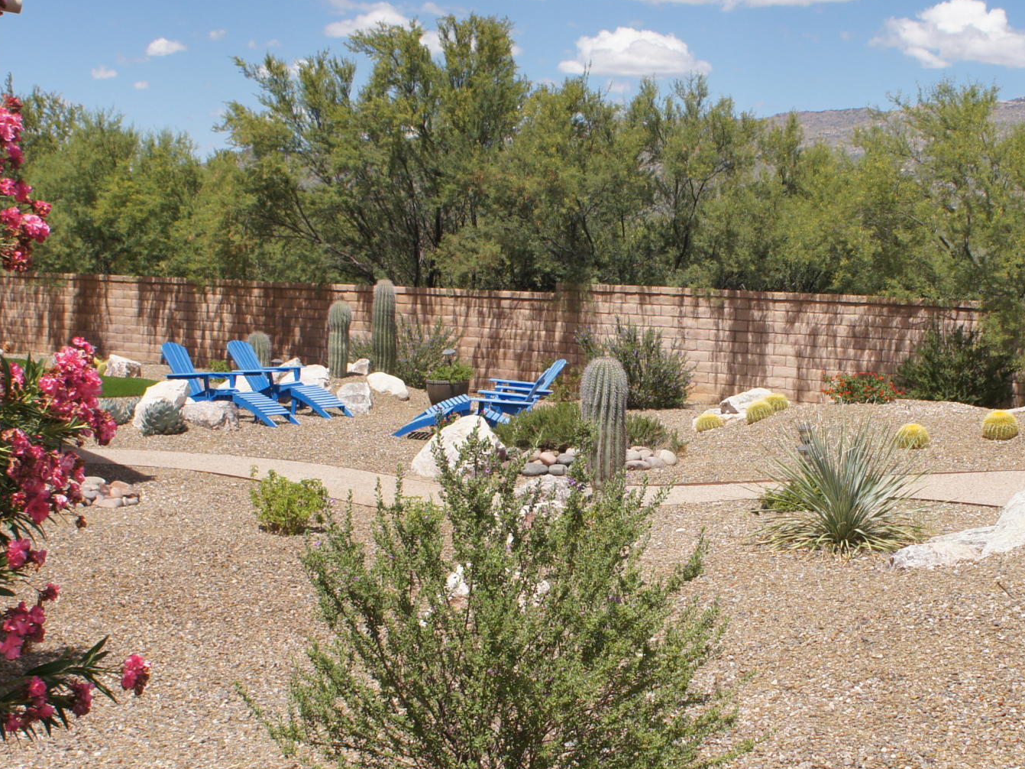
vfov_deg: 25.1
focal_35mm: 58
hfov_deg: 32.9
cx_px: 685
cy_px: 488
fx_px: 1717
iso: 200
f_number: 7.1
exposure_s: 1/500
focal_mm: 18
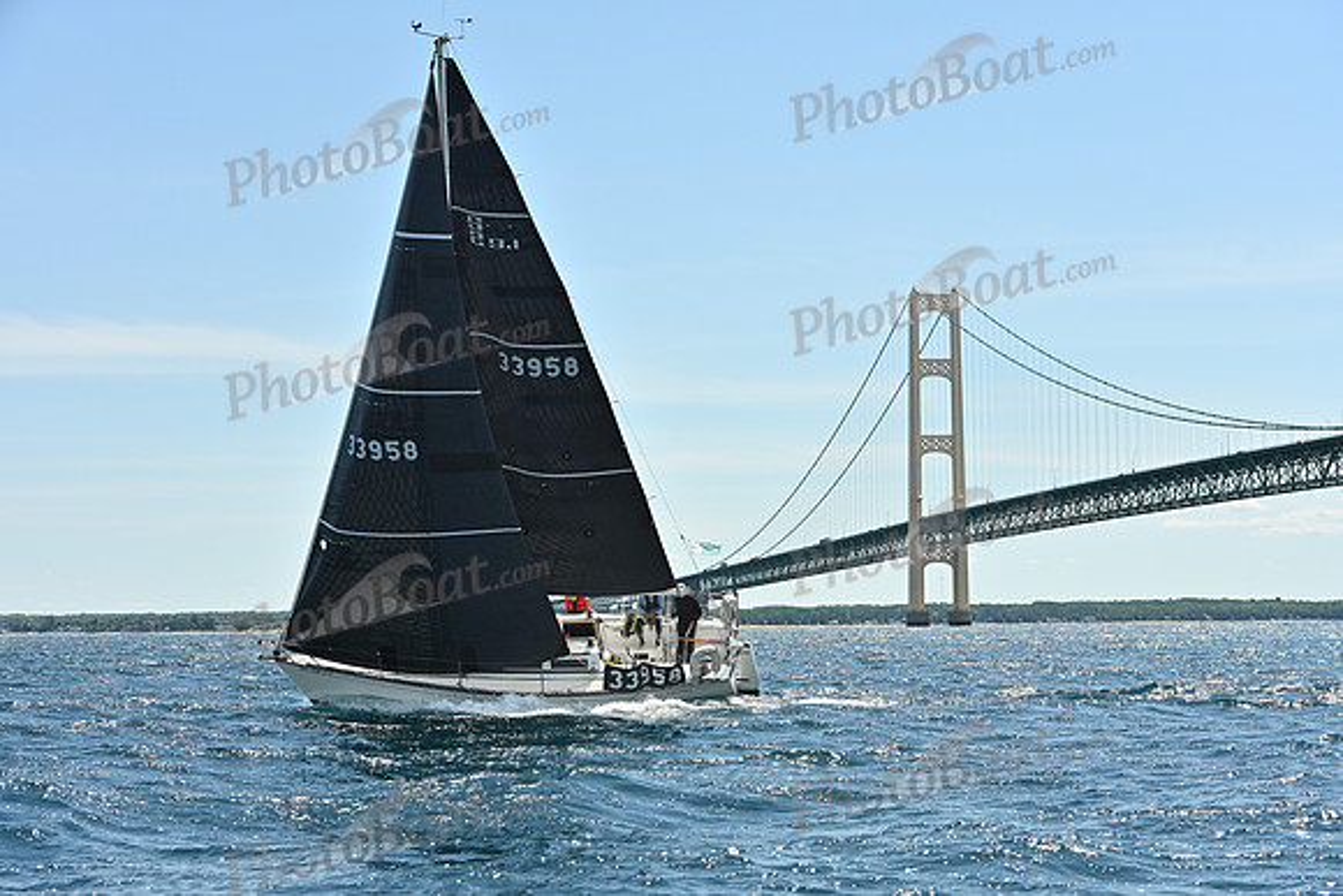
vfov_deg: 19.5
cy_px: 448
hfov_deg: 28.8
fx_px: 2612
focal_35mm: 70
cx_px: 672
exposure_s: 1/1250
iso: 320
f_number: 8
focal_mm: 70
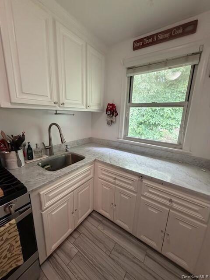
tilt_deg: -13.6
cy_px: 140
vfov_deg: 102.1
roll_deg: -1.7
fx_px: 113
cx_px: 105
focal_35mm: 14
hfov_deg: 85.7
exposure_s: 1/60
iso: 400
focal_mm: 2.22
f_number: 2.2
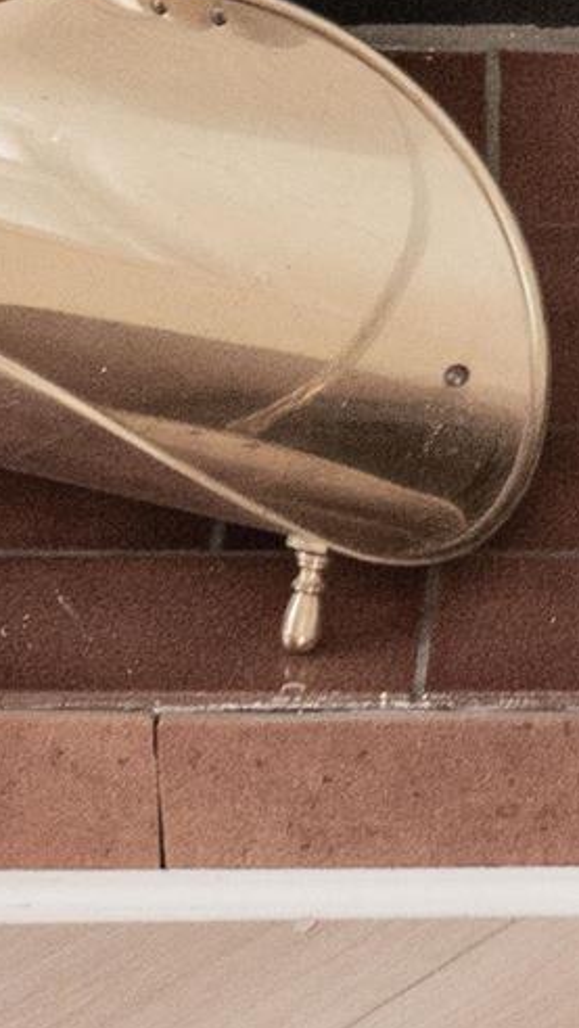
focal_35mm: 157
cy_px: -464
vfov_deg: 13.0
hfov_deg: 7.5
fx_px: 4282
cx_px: 993
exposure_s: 1/160
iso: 1250
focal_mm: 16
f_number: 4
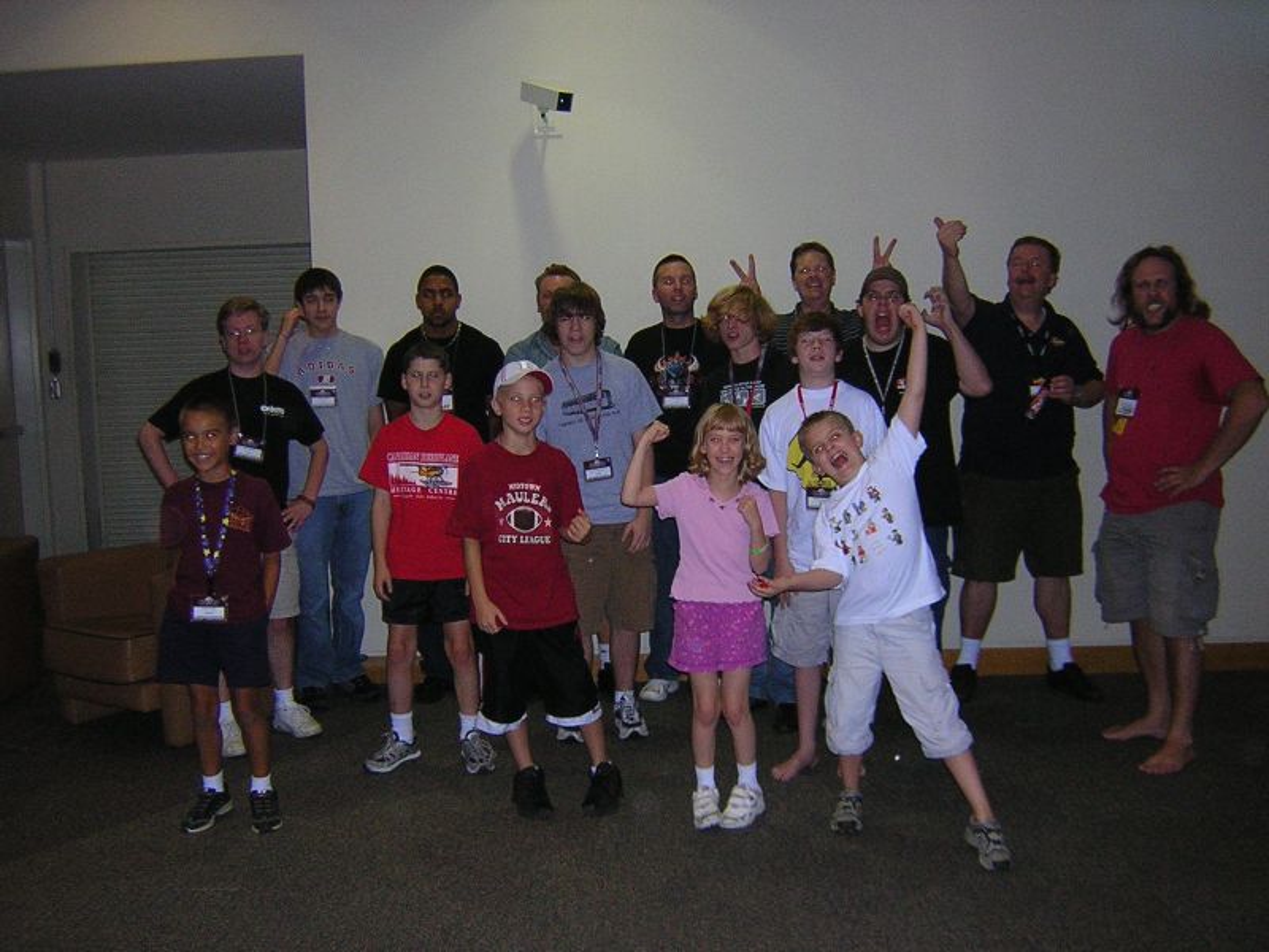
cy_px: 476
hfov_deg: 51.4
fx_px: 1320
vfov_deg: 39.7
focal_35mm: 36
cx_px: 634
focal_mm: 4.7
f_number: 2.6
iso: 400
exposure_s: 1/60.1
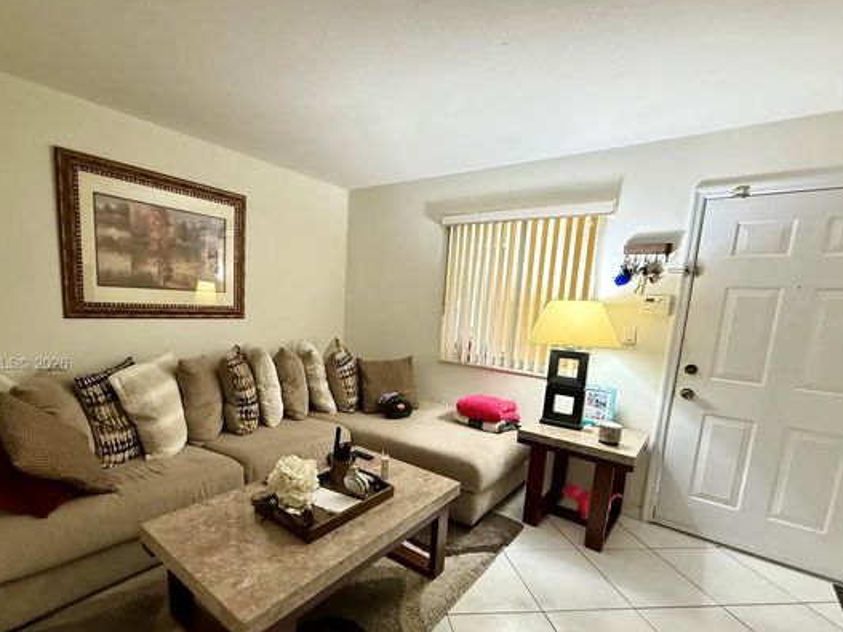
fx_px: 414
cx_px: 381
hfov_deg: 90.8
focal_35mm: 17
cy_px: 365
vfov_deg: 74.2
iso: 400
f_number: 2.2
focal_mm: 2.22
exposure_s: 1/60
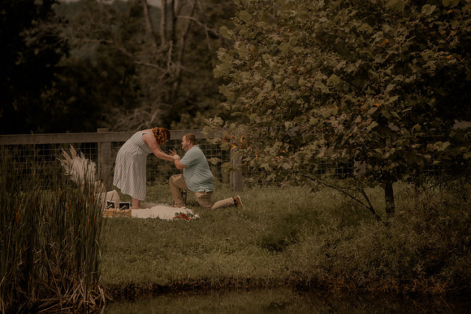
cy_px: 157
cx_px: 236
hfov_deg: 10.3
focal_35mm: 200
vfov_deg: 6.9
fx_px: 2615
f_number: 2.8
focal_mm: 200
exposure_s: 1/1600
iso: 125
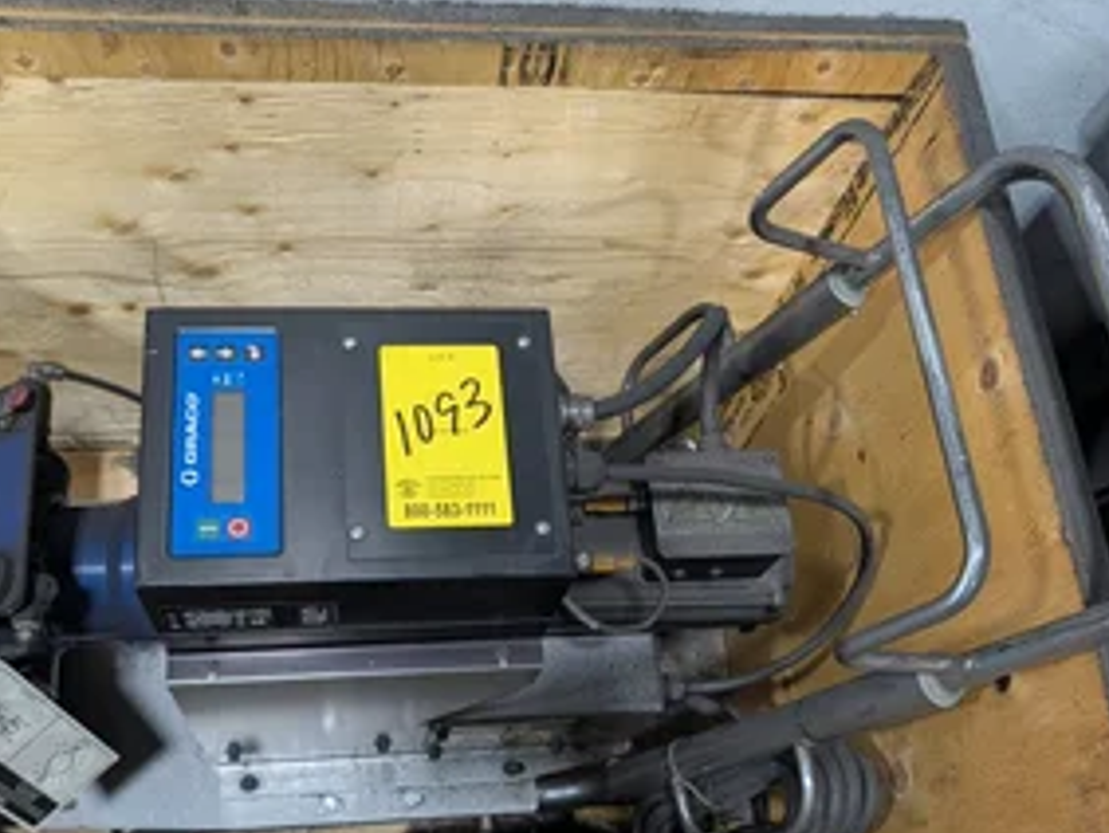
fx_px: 1090
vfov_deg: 41.5
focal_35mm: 34
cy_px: 536
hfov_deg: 53.8
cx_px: 488
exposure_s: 1/120
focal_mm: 6.9
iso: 648
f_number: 1.68
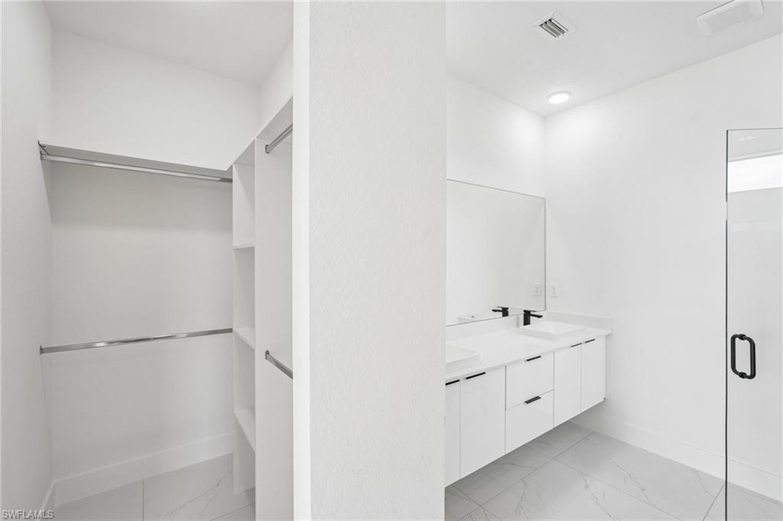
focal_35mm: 16
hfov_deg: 95.0
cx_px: 392
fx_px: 359
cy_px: 260
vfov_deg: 72.0
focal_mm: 16.5
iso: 400
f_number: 8
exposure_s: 1/80
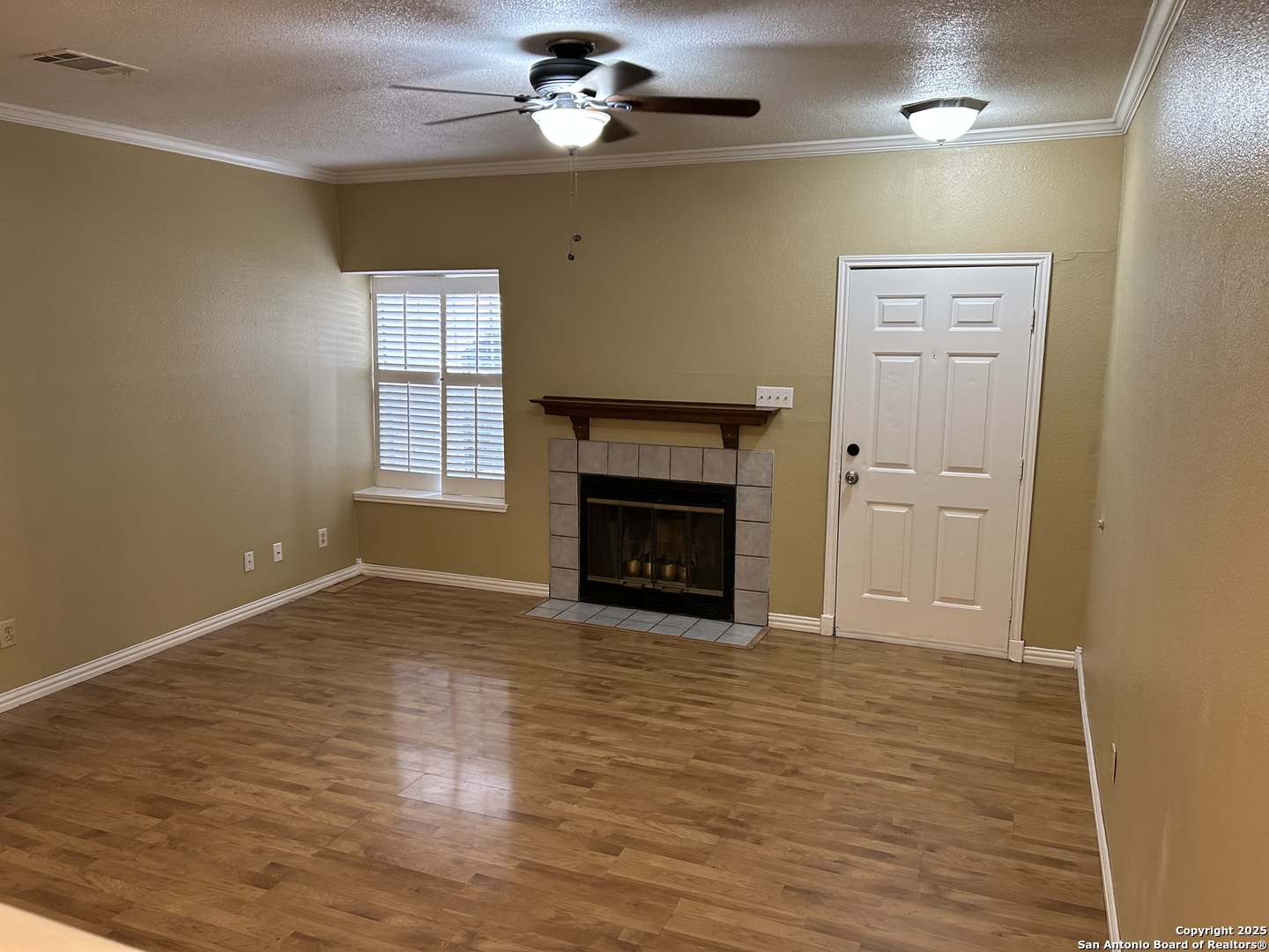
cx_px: 634
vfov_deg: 53.1
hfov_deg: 67.3
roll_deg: +0.2
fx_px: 953
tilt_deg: -11.3
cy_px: 476
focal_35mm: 26
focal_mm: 5.7
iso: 160
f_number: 1.5
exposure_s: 1/60
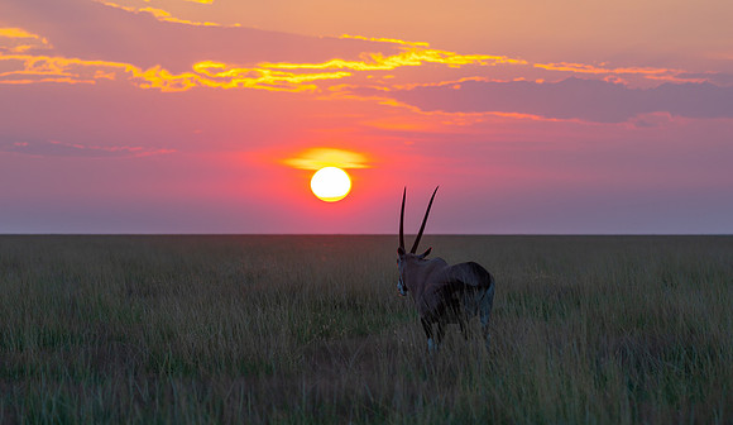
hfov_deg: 10.5
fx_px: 3994
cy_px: 190
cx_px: 363
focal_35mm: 204
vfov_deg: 6.1
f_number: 5
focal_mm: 160
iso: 250
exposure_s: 1/200
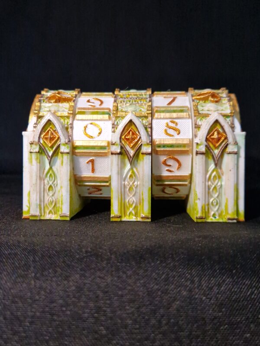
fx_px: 230
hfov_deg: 58.9
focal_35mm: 23
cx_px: 130
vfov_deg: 73.9
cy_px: 173
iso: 250
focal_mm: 5.4
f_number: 1.8
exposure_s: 1/33
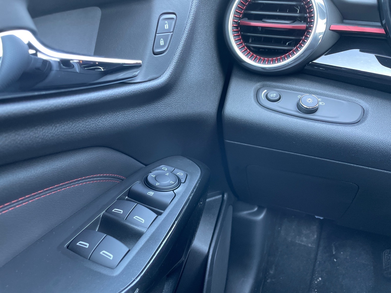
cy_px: 146
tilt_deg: -22.8
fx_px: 294
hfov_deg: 67.3
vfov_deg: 53.1
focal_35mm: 26
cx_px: 196
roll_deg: -1.5
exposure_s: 1/60
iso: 200
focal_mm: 4.2
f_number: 1.6
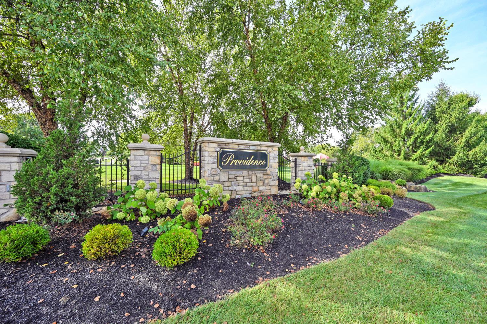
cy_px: 162
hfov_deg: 104.3
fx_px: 189
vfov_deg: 81.2
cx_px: 244
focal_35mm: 14
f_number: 5.6
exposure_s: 1/250
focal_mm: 14
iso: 180
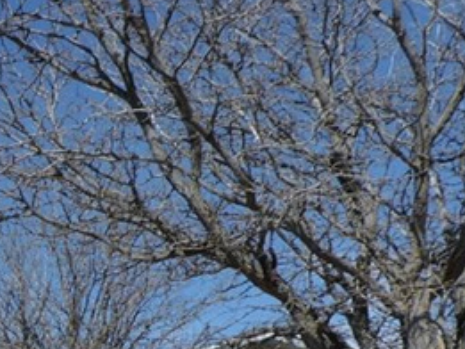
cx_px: -237
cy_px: 481
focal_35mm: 94
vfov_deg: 14.9
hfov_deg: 18.4
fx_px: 1263
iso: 100
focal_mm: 4.3
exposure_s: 1/1250
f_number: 3.7
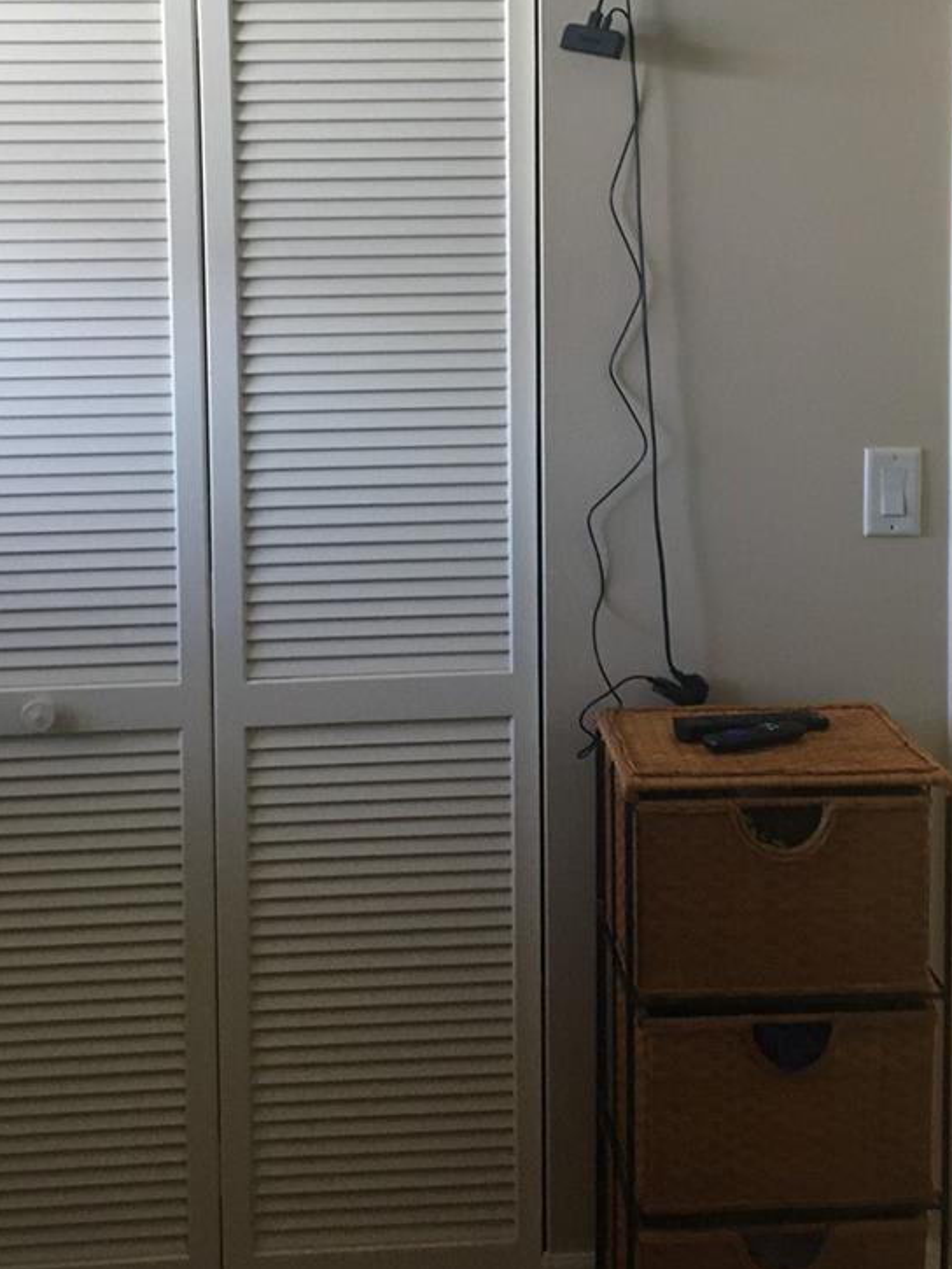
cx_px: 474
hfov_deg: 30.3
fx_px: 1760
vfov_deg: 39.1
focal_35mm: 48
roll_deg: -0.4
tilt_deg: -3.5
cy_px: 397
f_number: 2.2
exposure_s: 1/30
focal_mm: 4.15
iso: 125
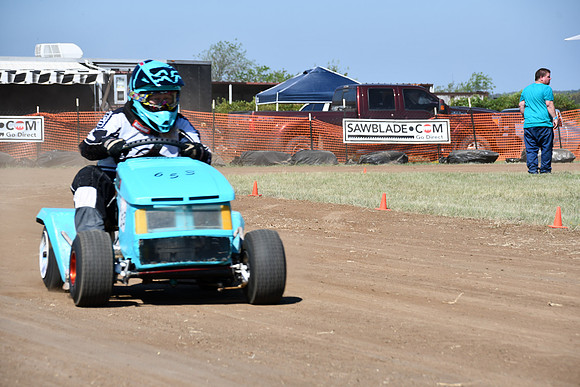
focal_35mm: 157
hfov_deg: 13.1
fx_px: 2530
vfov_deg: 8.7
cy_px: 194
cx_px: 290
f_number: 8
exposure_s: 1/250
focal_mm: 105
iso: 100
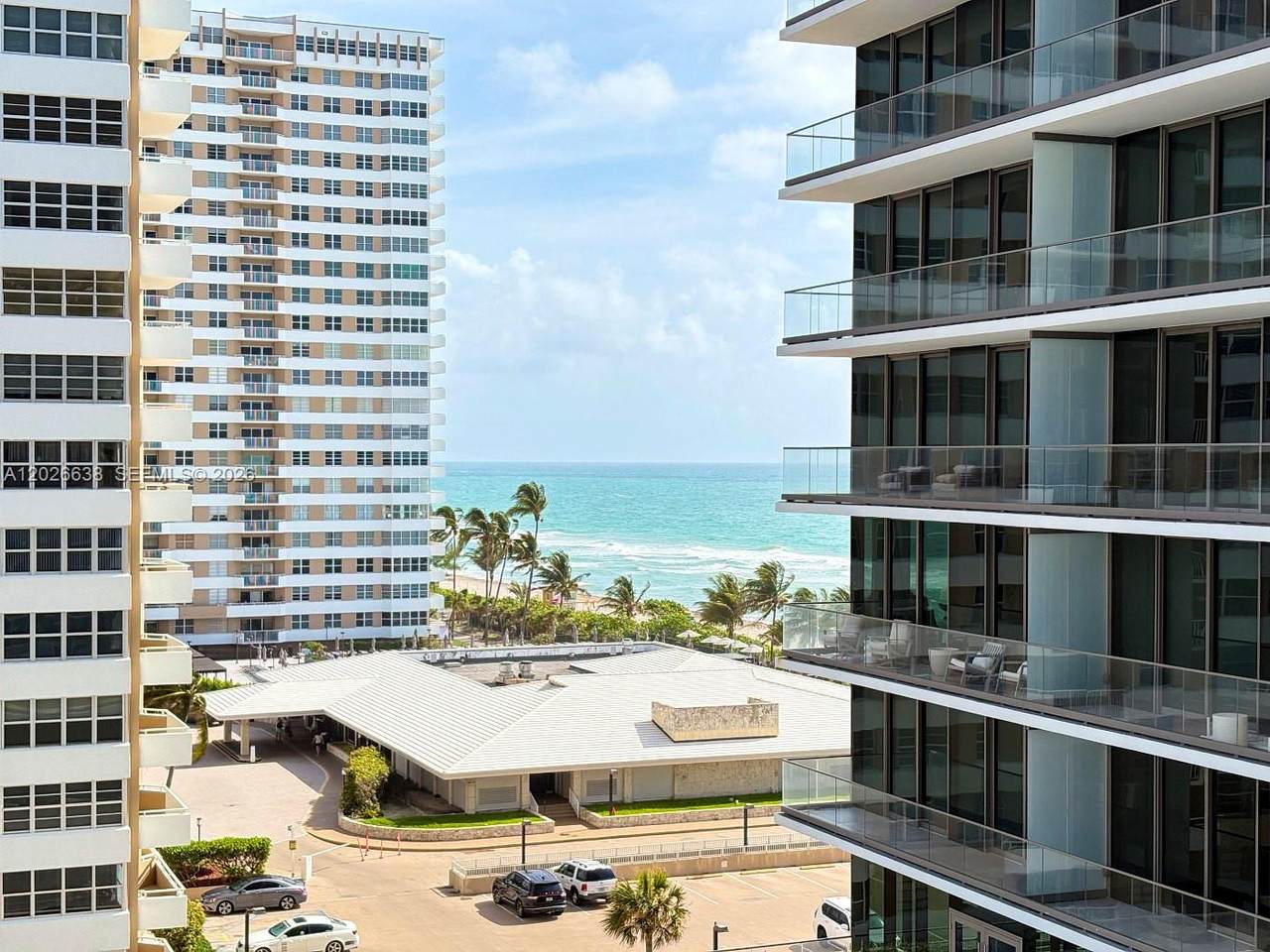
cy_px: 476
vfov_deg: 28.0
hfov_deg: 36.8
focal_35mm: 52
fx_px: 1908
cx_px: 635
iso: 32
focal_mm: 5.96
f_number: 1.6
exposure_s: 1/2212
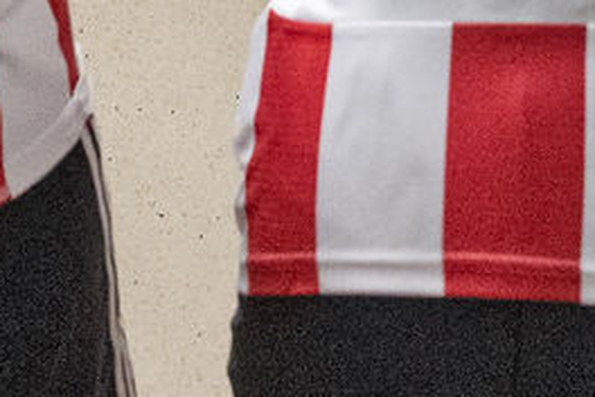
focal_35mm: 187
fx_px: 3090
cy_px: -1091
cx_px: 350
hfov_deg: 11.0
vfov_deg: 6.3
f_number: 4
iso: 4500
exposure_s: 1/440
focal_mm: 24
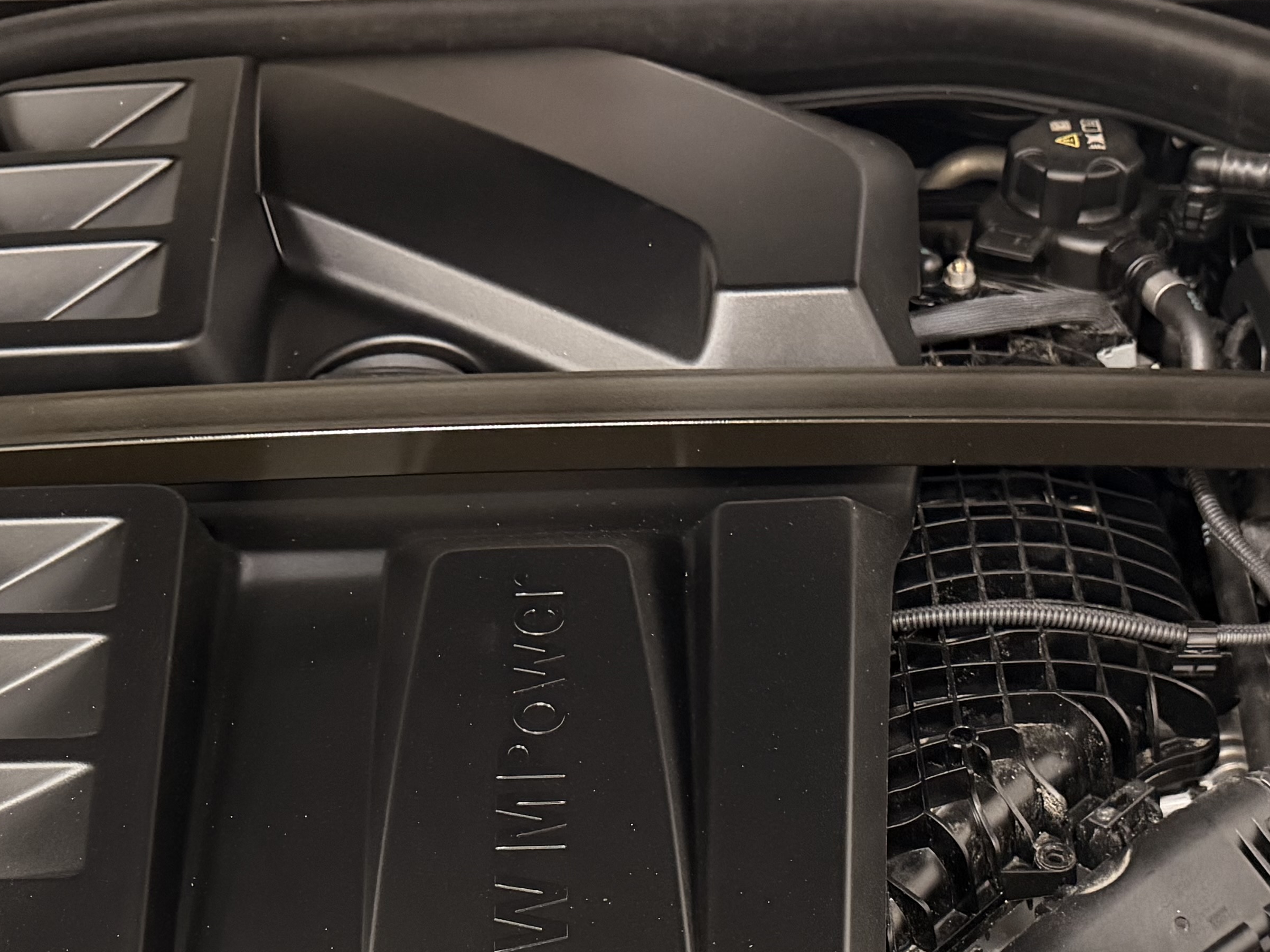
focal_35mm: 57
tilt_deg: -49.0
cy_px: 963
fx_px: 2091
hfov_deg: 33.7
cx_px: 533
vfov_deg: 24.4
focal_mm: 6.76
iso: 1000
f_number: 1.78
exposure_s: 1/30
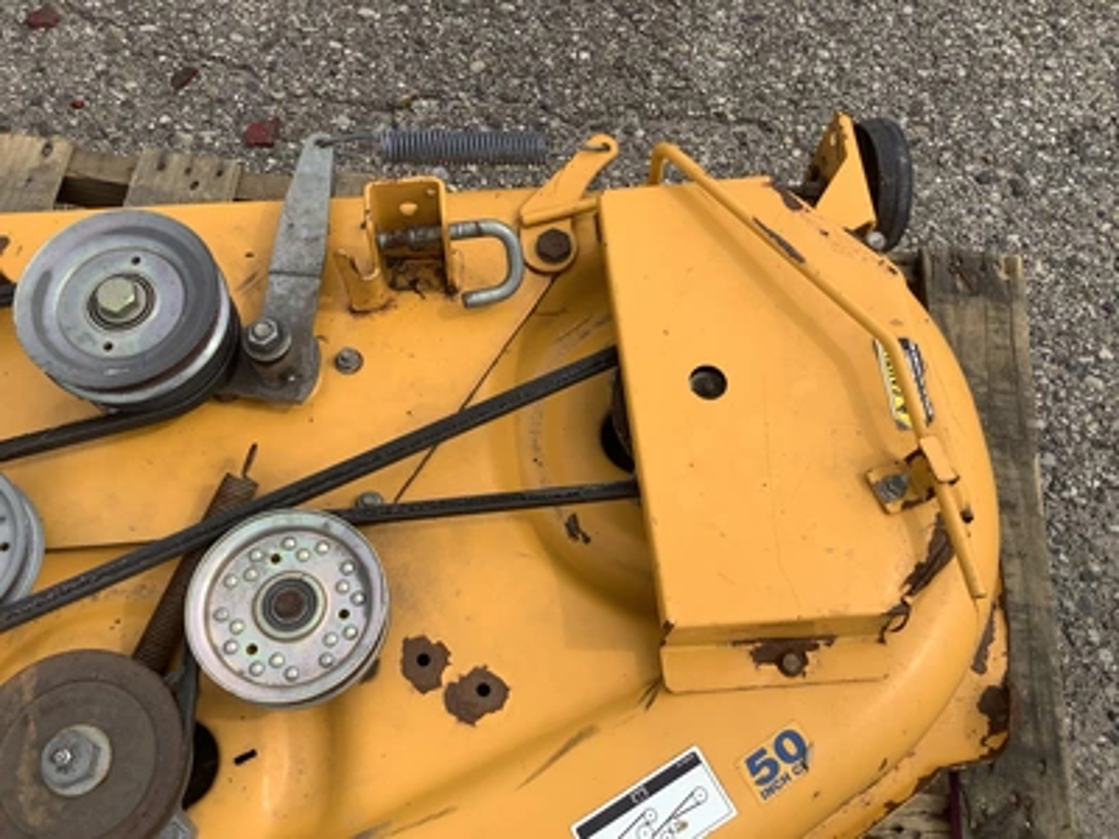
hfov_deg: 58.4
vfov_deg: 45.4
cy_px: 420
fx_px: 1002
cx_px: 560
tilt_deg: -67.6
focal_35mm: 31
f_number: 2.4
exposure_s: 1/1274
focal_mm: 3.3
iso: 25
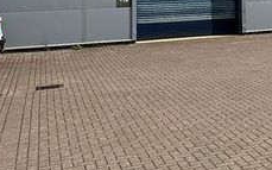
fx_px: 534
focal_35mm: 72
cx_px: 343
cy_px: -61
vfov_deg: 16.9
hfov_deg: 25.1
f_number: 2.2
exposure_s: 1/3610
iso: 50
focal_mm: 2.22
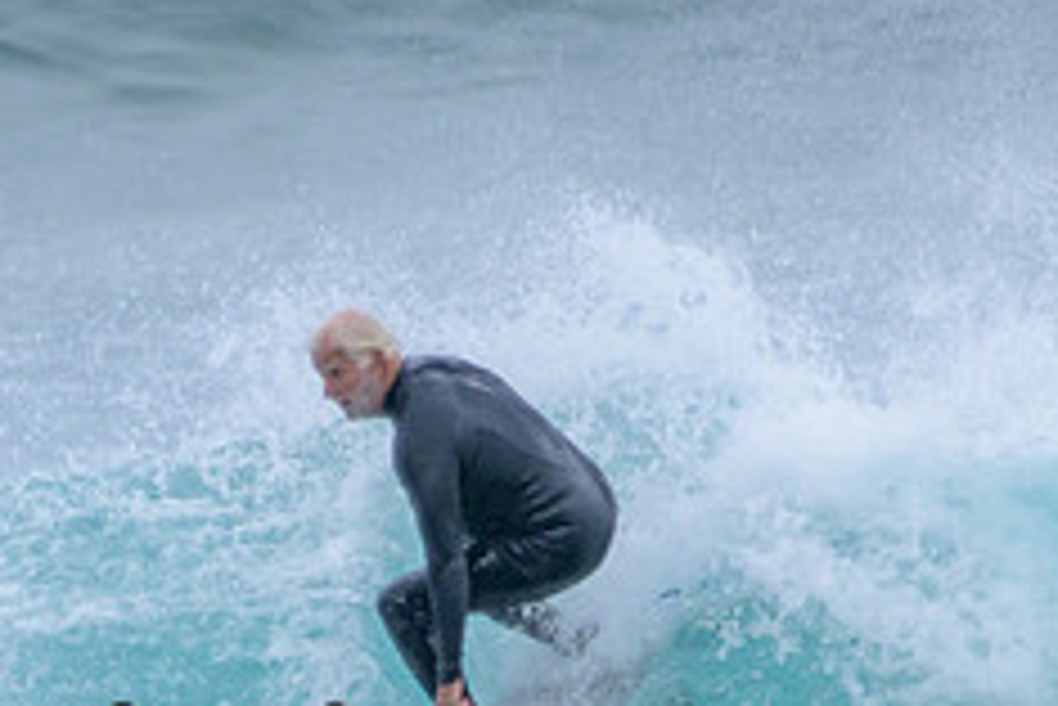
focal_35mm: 1976
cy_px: 735
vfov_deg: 0.7
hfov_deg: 1.0
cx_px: 284
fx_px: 58106
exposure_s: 1/2000
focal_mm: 800
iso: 1250
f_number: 11
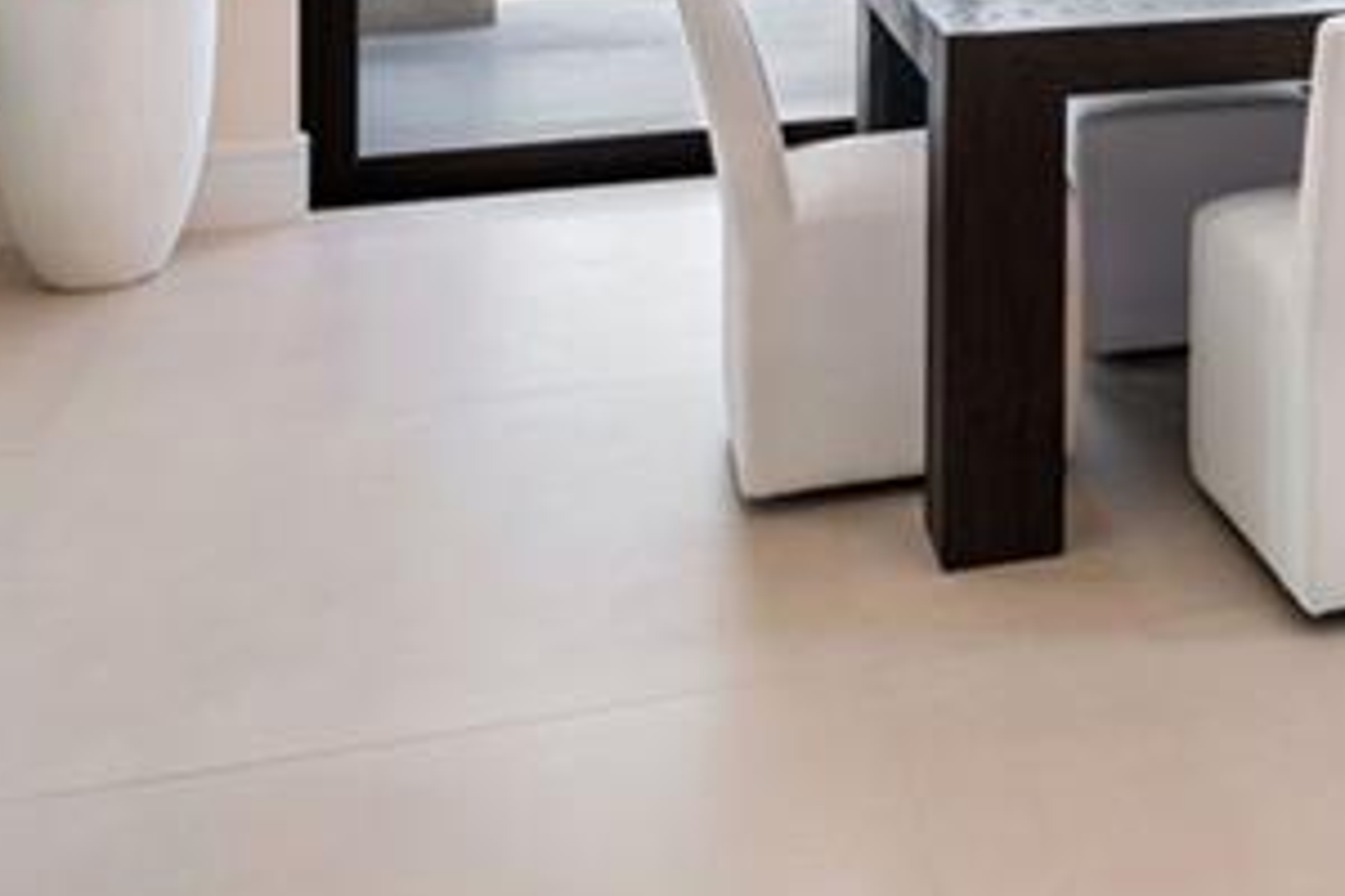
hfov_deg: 32.0
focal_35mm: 58
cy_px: -396
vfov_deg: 20.5
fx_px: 2167
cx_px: 1327
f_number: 8
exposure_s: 1/40
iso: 250
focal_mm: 17
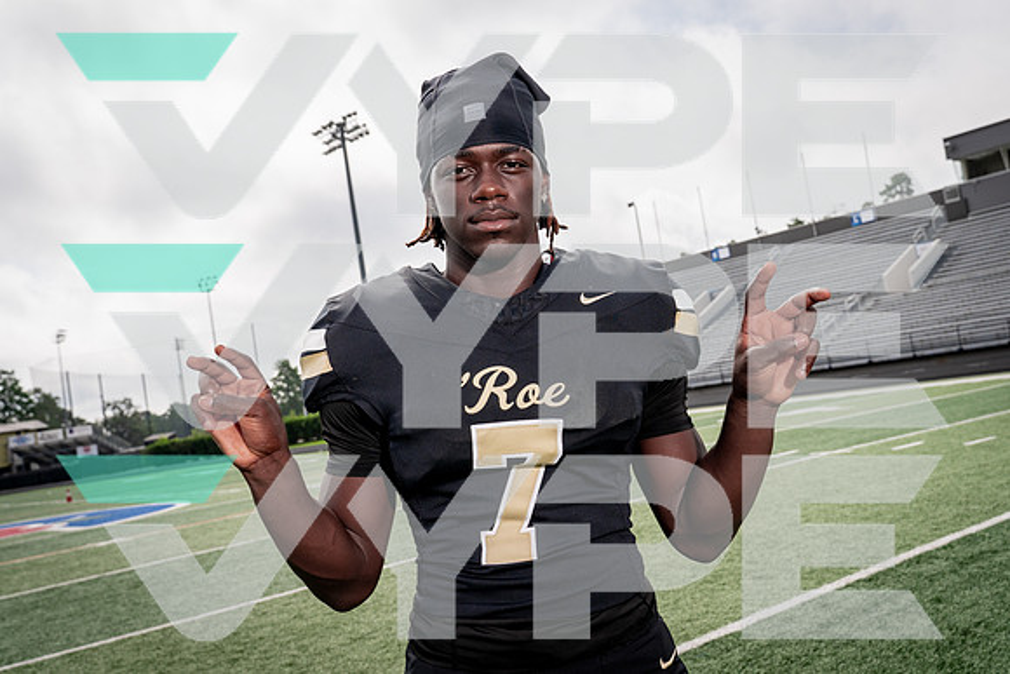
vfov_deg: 36.0
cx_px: 505
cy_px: 337
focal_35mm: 37
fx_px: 1036
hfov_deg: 52.0
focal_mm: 35
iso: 320
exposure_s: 1/1600
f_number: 6.3
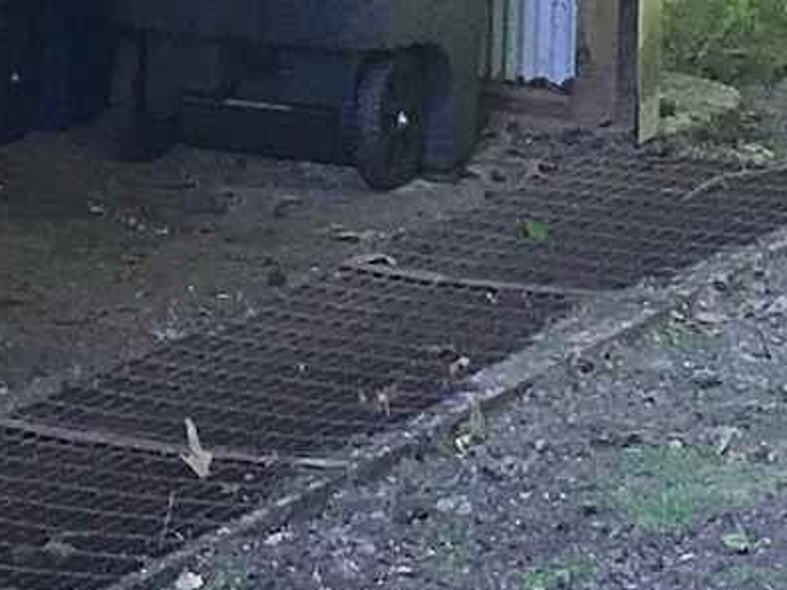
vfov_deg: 6.4
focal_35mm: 225
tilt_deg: -5.1
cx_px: -8
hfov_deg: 8.7
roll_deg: -2.3
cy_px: -604
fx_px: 5115
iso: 25
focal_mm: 4.15
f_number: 2.2
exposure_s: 1/160
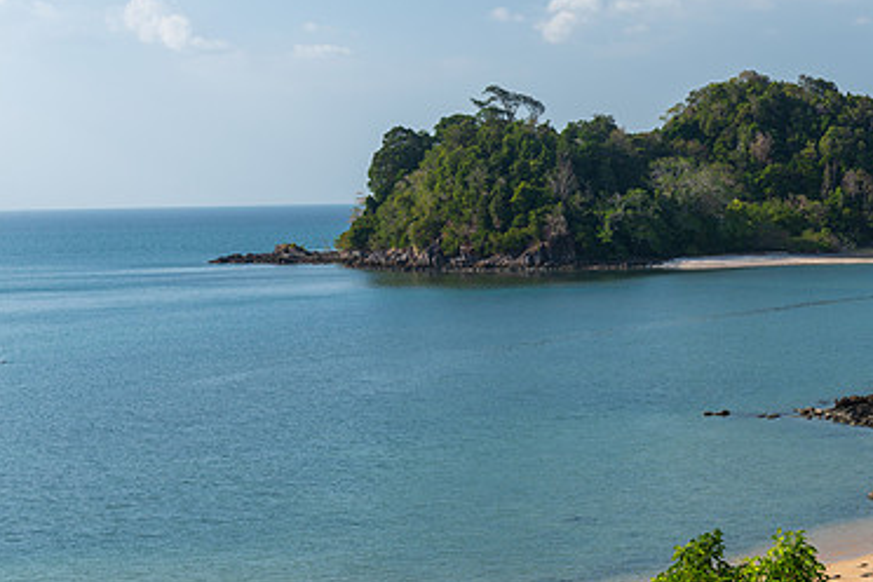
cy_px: 358
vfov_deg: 15.0
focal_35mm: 91
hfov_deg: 22.3
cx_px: 594
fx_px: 2207
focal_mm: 55
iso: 125
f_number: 8
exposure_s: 1/125
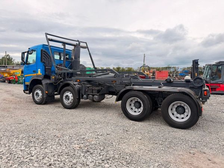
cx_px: 112
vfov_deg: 56.8
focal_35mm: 24
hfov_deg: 71.6
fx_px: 155
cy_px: 84
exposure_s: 1/1337
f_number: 1.78
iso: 100
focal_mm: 6.76
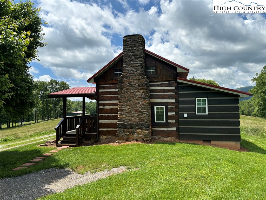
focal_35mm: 26
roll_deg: +0.3
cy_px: 100
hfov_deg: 67.3
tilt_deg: +2.6
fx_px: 200
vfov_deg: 53.1
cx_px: 133
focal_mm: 5.96
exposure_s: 1/4082
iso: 50
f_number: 1.6
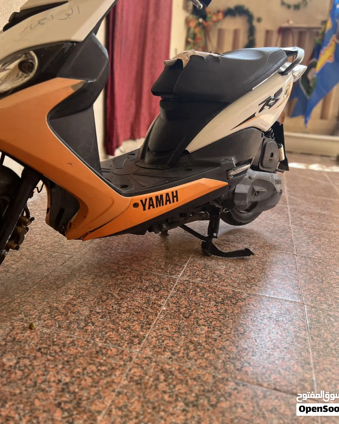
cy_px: 182
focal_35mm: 29
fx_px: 364
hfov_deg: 50.0
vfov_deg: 60.2
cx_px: 175
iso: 80
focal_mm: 5.7
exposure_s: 1/121
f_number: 1.5
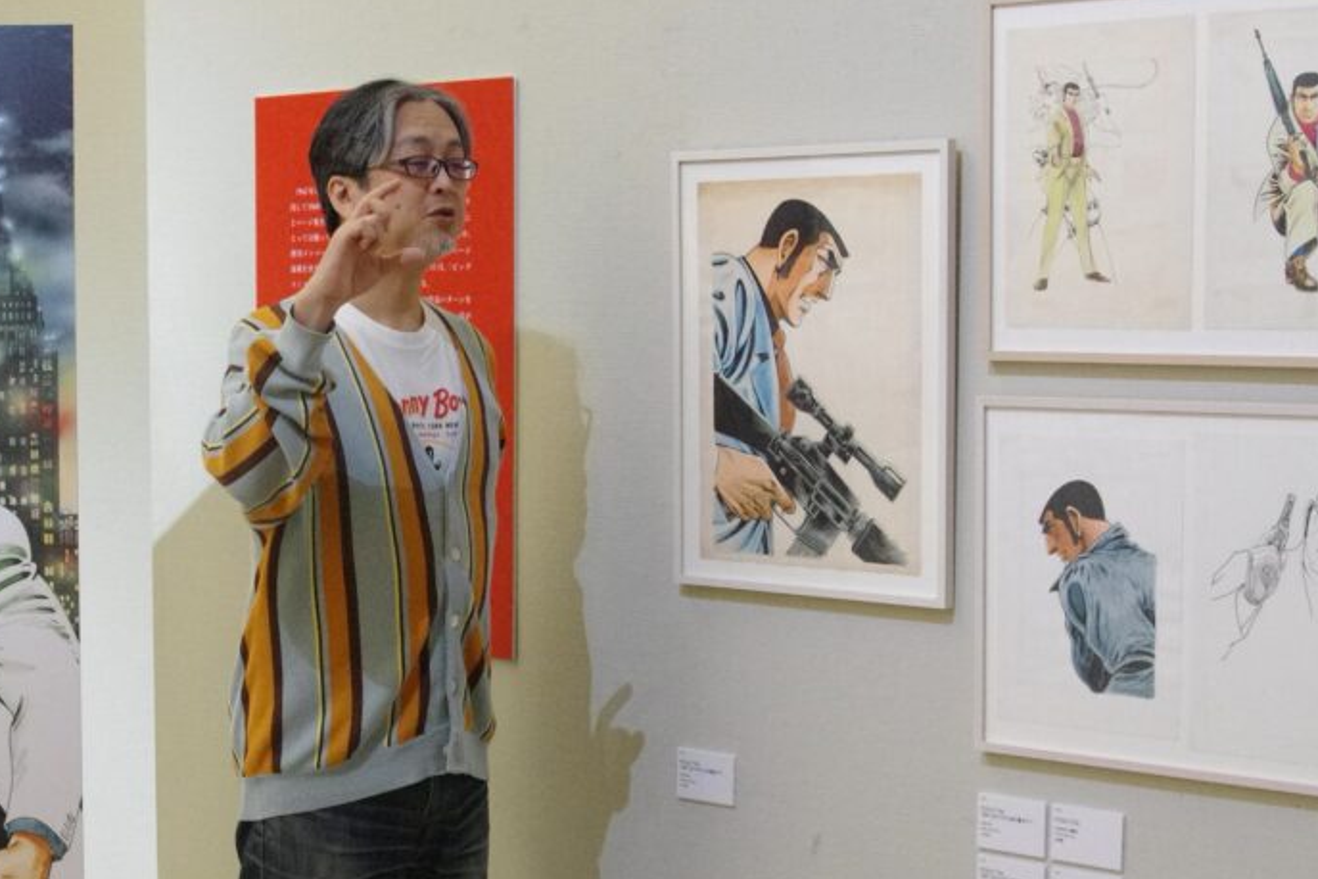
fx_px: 2672
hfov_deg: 27.6
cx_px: 464
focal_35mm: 73
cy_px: 604
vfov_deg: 18.6
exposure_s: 1/40
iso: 6400
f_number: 7.1
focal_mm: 33
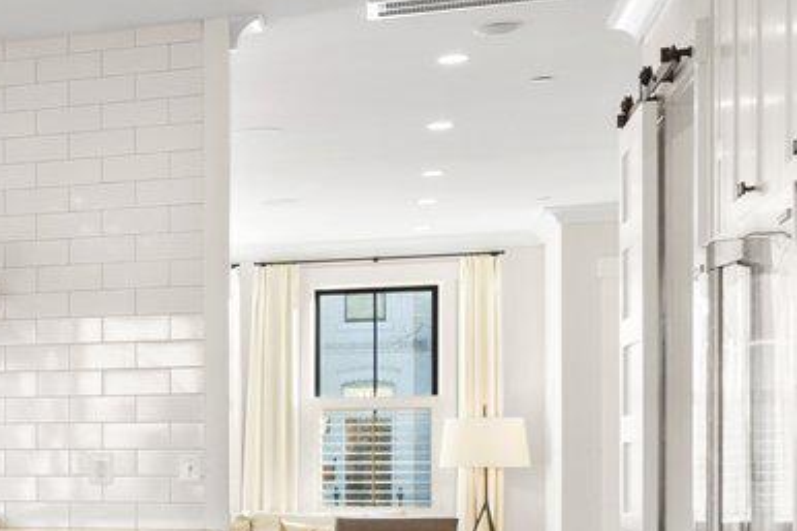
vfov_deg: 15.8
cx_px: -818
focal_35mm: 85
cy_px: 499
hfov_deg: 17.1
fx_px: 1881
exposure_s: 1/10
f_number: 8
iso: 500
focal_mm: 16
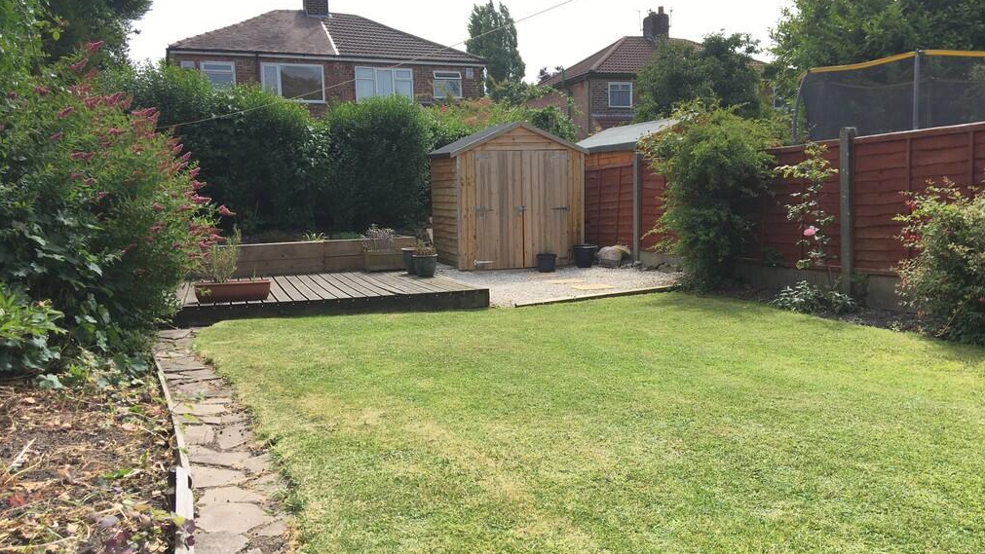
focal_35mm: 32
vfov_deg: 36.7
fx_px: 836
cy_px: 268
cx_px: 496
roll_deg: +1.9
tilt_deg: -4.3
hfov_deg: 61.0
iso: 25
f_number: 2.2
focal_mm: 4.15
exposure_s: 1/793
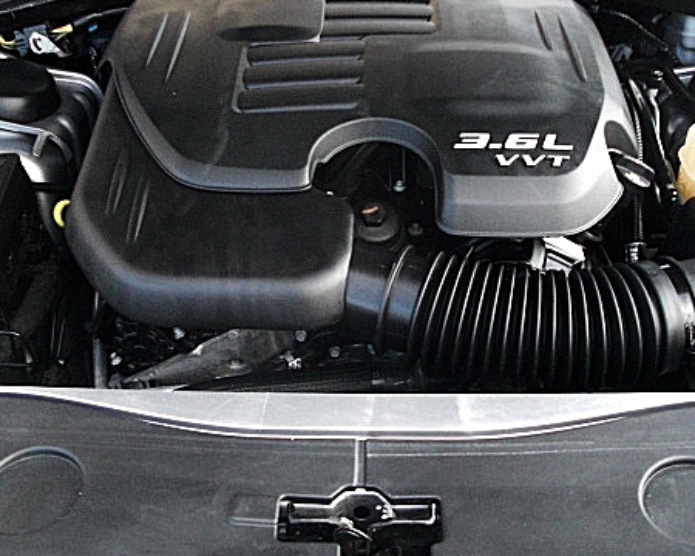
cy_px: 205
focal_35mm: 50
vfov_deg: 30.1
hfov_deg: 37.3
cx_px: 349
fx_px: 1028
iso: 800
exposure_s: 1/125
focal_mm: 6.3
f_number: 2.8
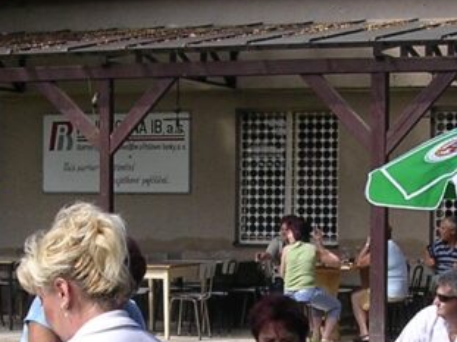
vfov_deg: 11.7
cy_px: 382
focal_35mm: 125
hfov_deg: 15.8
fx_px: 1650
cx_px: 200
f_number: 2.8
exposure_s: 1/446
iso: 100
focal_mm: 5.8
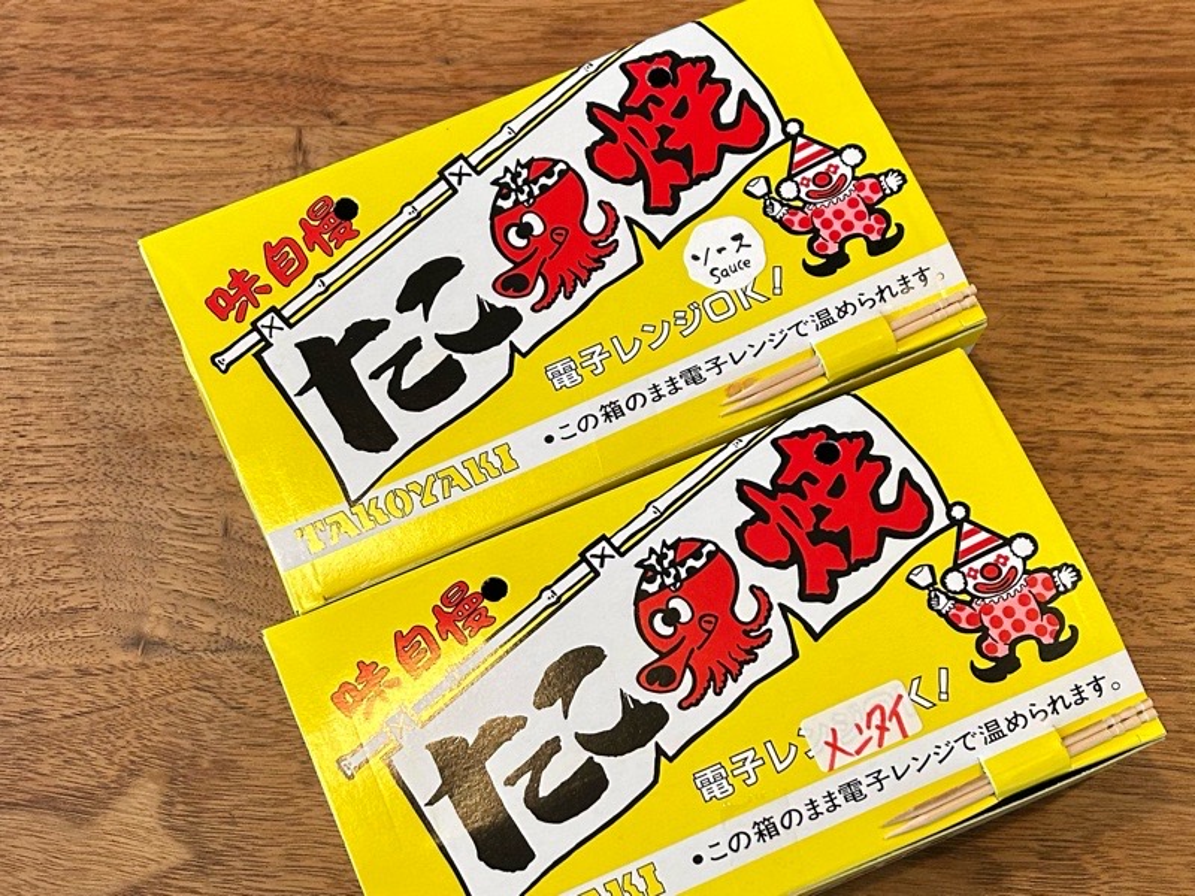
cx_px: 598
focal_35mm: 26
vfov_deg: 53.1
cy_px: 448
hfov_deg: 67.3
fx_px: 898
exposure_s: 1/60
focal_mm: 5.7
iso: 125
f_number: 1.5
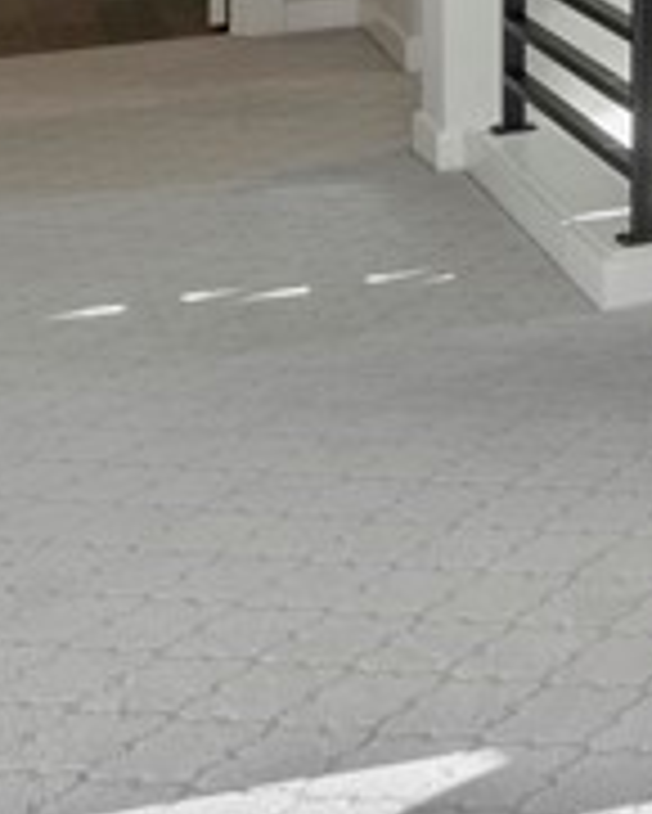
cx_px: 2010
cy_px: -391
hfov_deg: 10.8
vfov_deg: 18.8
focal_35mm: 90
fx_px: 2169
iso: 100
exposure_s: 1/8
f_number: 8
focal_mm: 16
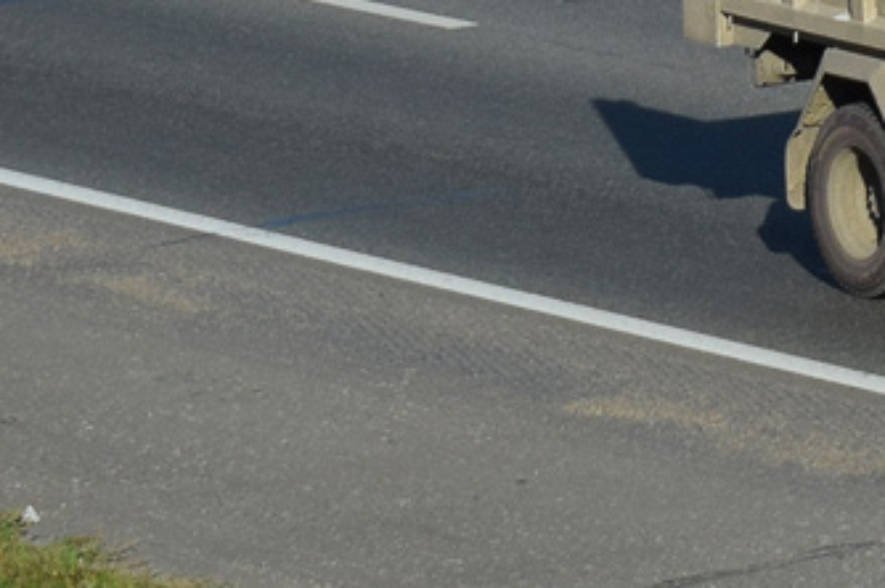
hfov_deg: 6.8
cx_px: 1402
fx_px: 7289
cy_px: -196
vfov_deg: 4.6
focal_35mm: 297
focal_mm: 55
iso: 200
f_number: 5.6
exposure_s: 1/1250
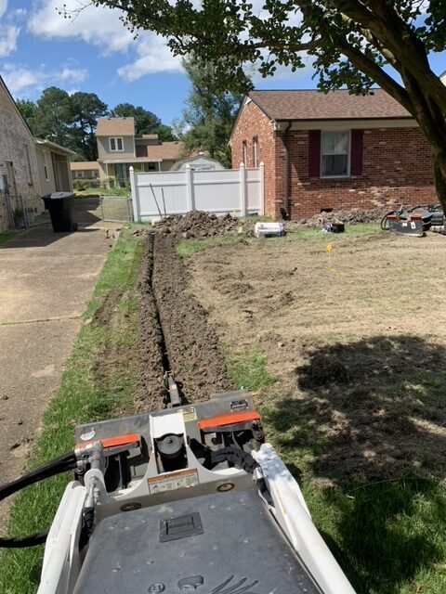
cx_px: 223
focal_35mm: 26
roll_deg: +2.5
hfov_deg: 53.1
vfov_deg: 67.3
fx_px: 447
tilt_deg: -14.6
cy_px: 297
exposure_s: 1/1845
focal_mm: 4.25
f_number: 1.8
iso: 25
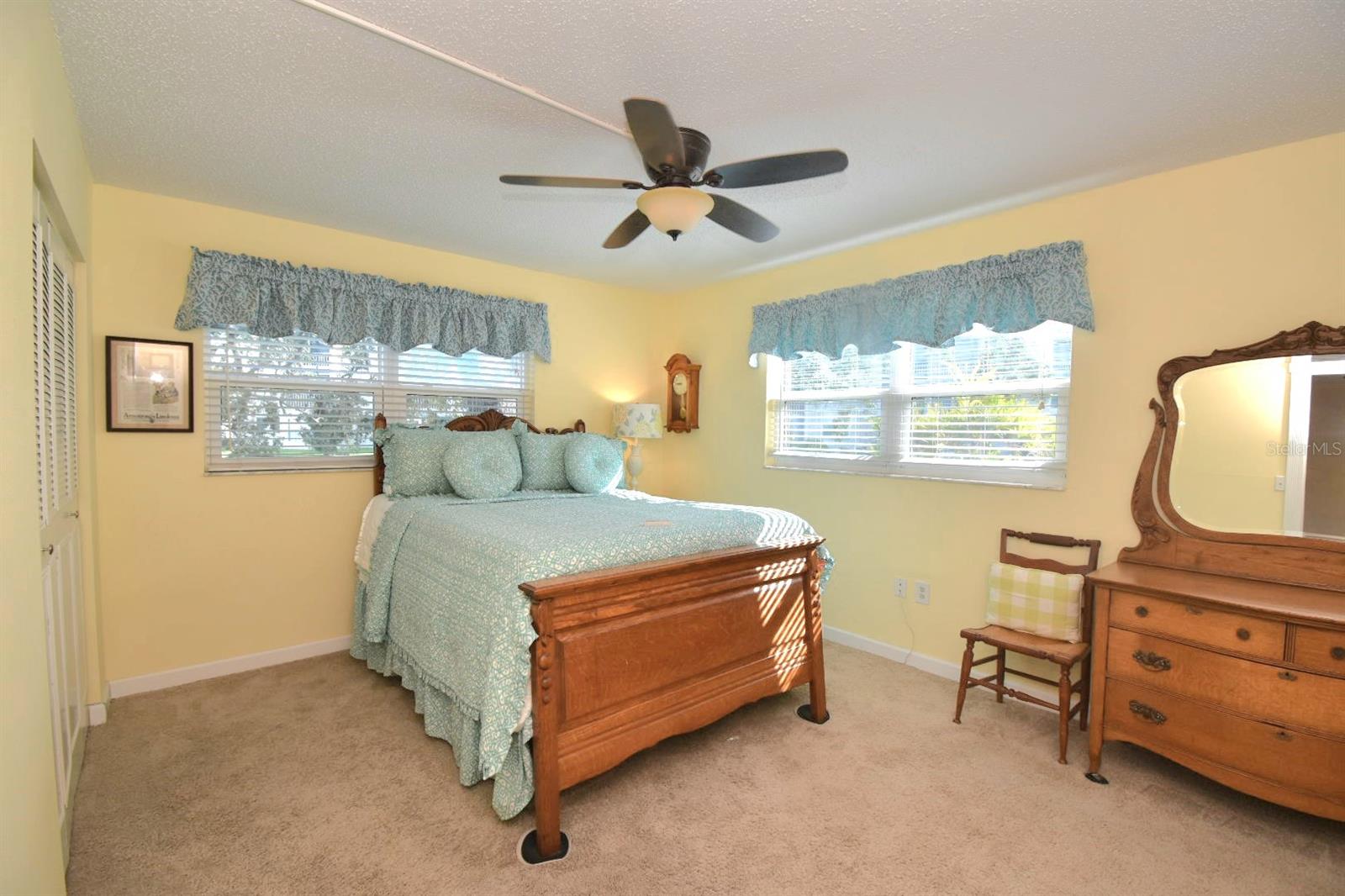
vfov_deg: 77.3
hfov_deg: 100.4
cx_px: 672
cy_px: 448
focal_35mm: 15
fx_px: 560
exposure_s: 1/200
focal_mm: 10
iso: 400
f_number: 7.1
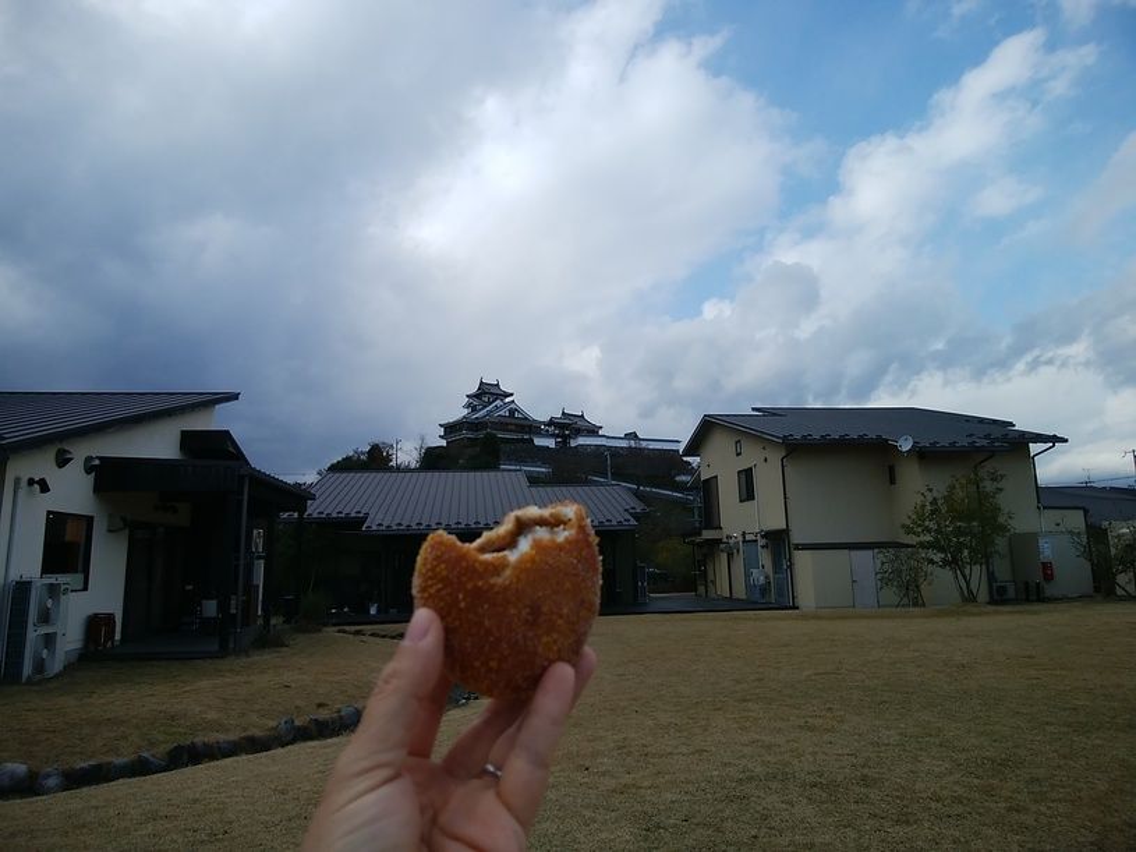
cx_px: 568
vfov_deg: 61.1
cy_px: 426
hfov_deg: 76.4
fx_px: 722
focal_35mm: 22
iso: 32
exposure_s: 1/1182
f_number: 2
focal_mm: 3
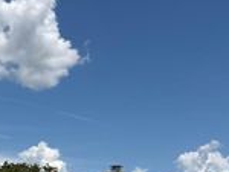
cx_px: 5
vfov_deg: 17.5
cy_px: 211
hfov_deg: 23.4
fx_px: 530
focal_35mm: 80
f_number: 1.78
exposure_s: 1/9091
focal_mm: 6.76
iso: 80
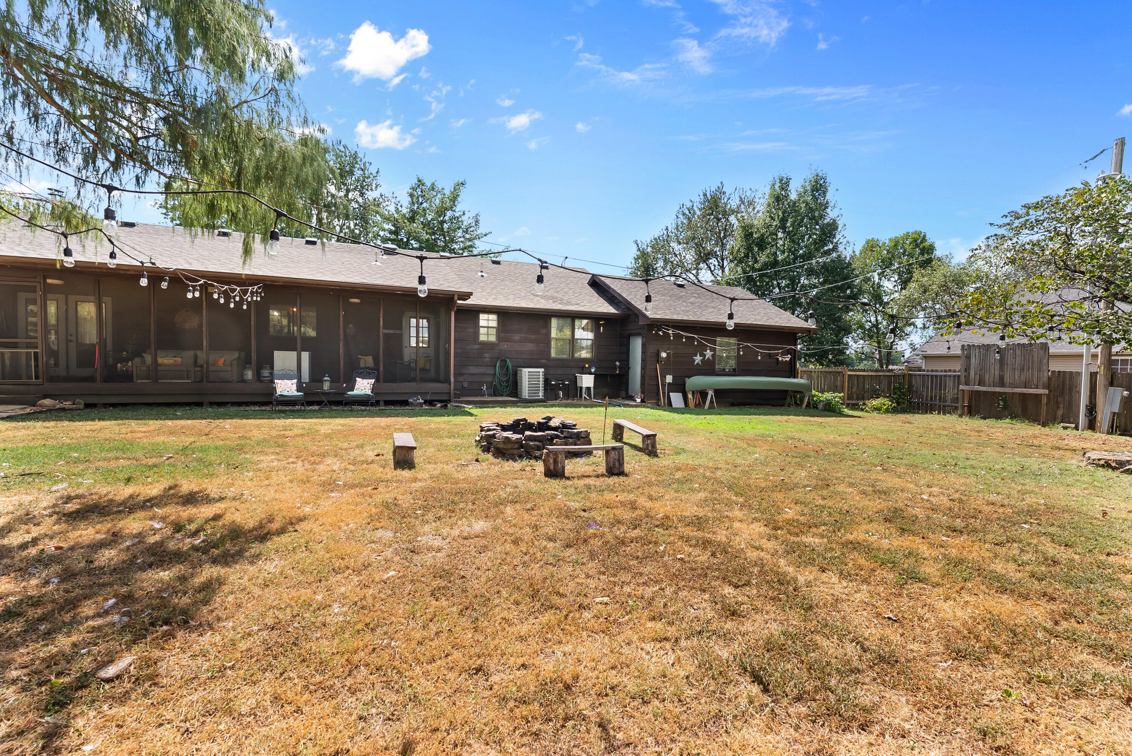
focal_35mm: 14
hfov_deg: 104.2
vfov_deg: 81.3
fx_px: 440
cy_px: 378
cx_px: 566
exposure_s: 1/40
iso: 640
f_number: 8
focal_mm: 14
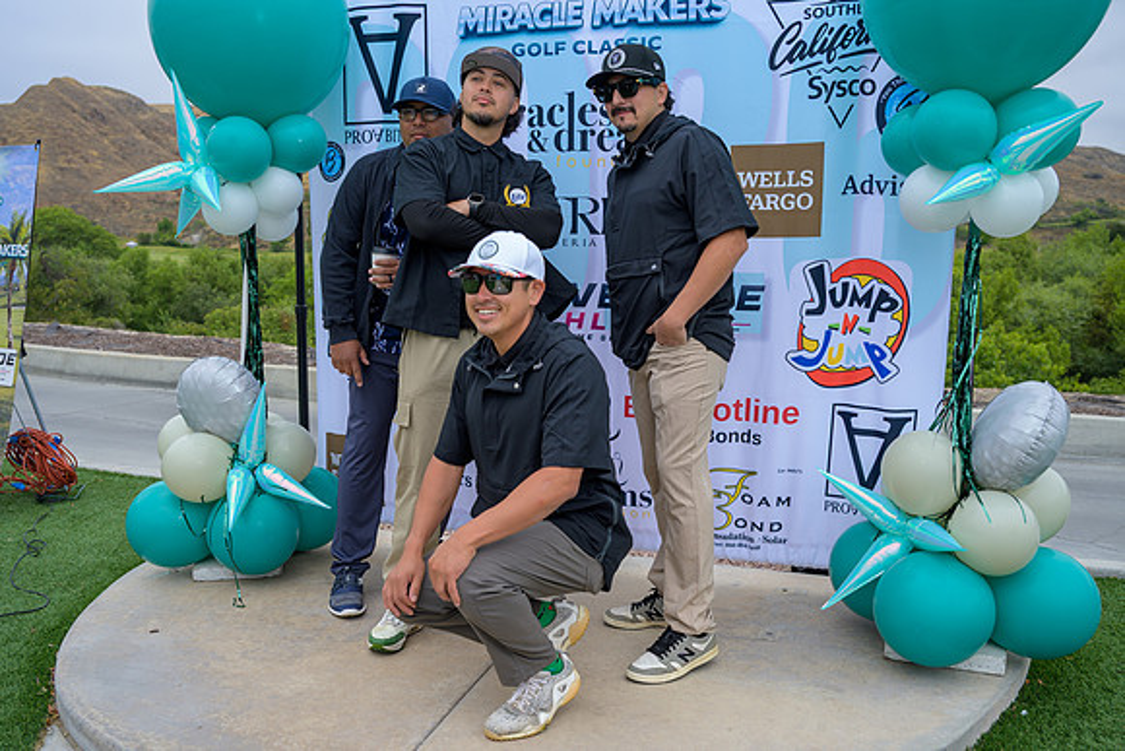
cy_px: 376
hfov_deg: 55.8
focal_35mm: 34
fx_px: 1063
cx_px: 562
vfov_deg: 38.9
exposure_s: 1/200
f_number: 4
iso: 125
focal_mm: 34
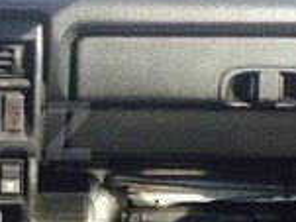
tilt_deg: -15.5
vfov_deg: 10.3
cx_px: -110
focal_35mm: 144
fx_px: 1230
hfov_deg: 13.2
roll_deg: +3.0
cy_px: 131
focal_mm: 4.12
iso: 50
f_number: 2.4
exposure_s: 1/262
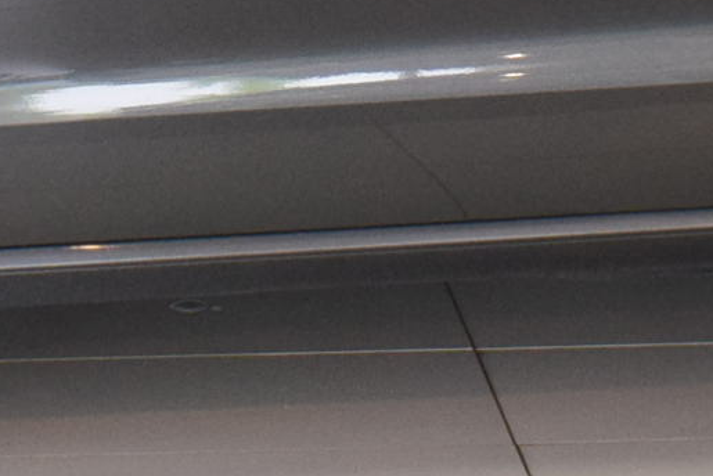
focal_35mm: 183
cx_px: 353
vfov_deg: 7.3
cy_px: -320
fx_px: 3624
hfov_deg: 11.2
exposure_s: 1/200
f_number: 7.1
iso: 1600
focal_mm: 21
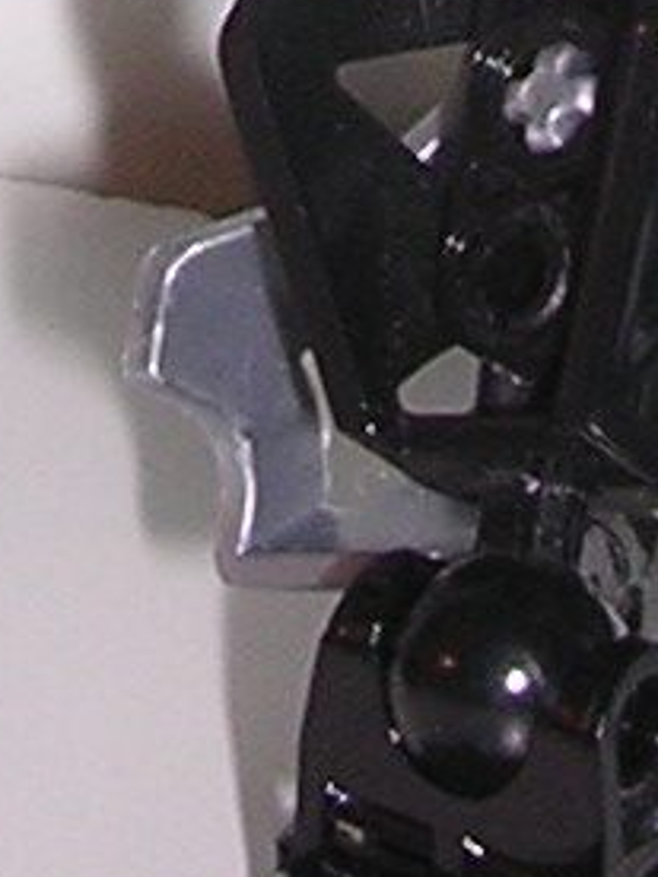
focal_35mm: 282
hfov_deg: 5.2
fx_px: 7147
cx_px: -200
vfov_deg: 6.6
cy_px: -1370
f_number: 2.8
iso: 100
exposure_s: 1/60.1
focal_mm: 5.8
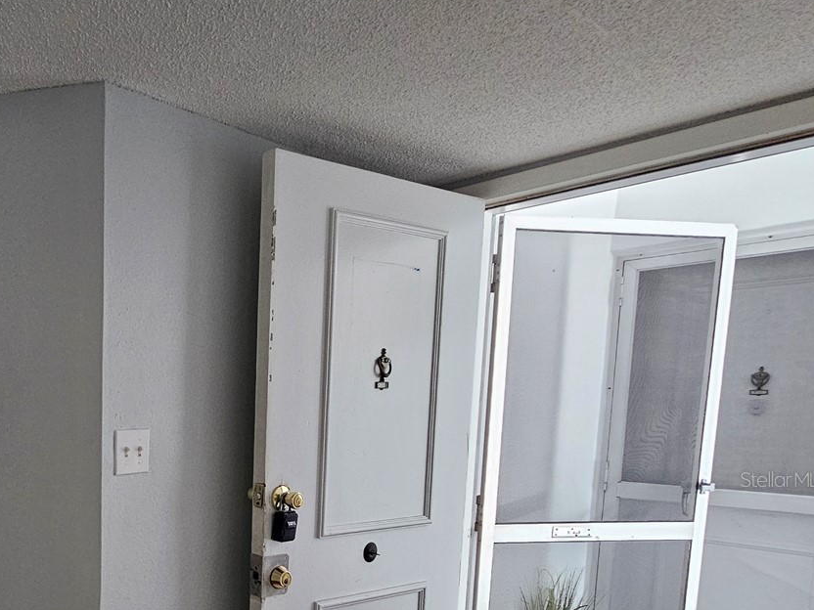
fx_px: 588
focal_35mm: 25
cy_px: 479
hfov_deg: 57.3
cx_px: 50
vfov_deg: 51.8
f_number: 2.2
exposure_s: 1/77.4
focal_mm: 2.2
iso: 400
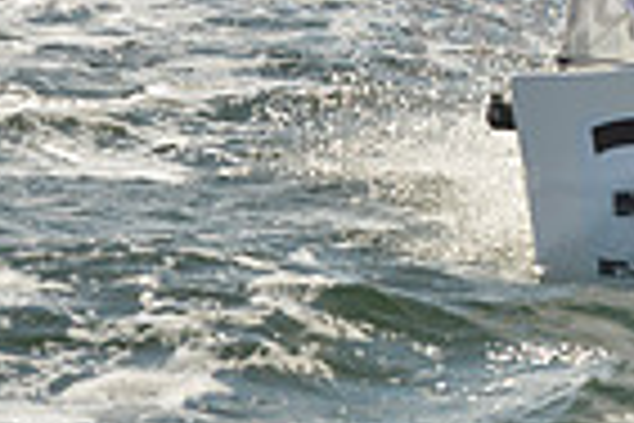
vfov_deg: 4.8
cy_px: 133
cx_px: 1268
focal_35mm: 287
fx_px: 5054
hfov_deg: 6.9
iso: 400
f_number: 8
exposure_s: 1/1600
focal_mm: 70
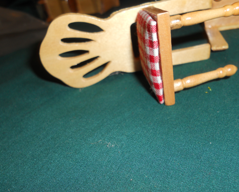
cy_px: 94
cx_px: 113
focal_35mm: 34
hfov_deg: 52.8
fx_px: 240
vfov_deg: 43.4
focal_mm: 5.8
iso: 80
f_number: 8.8
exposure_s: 1/25
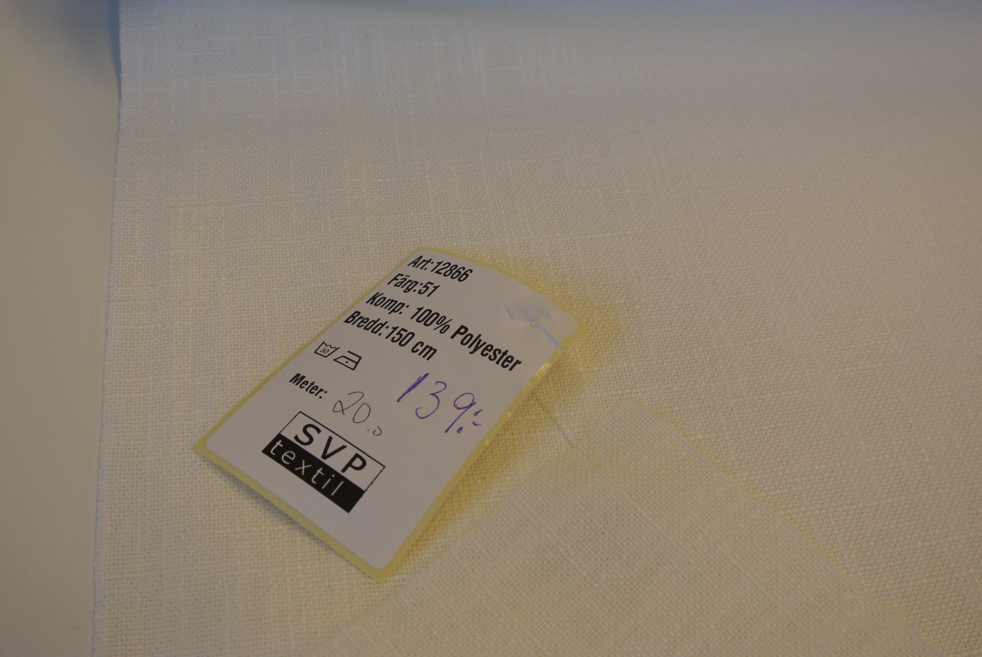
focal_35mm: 45
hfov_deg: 43.6
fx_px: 1229
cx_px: 491
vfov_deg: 29.9
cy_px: 328
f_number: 4.5
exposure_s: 1/125
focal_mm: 16.9
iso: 220
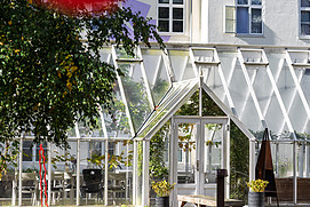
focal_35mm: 150
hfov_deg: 13.7
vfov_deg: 9.2
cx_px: 209
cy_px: 76
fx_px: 1292
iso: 64
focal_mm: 70
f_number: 2.8
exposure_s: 1/1000
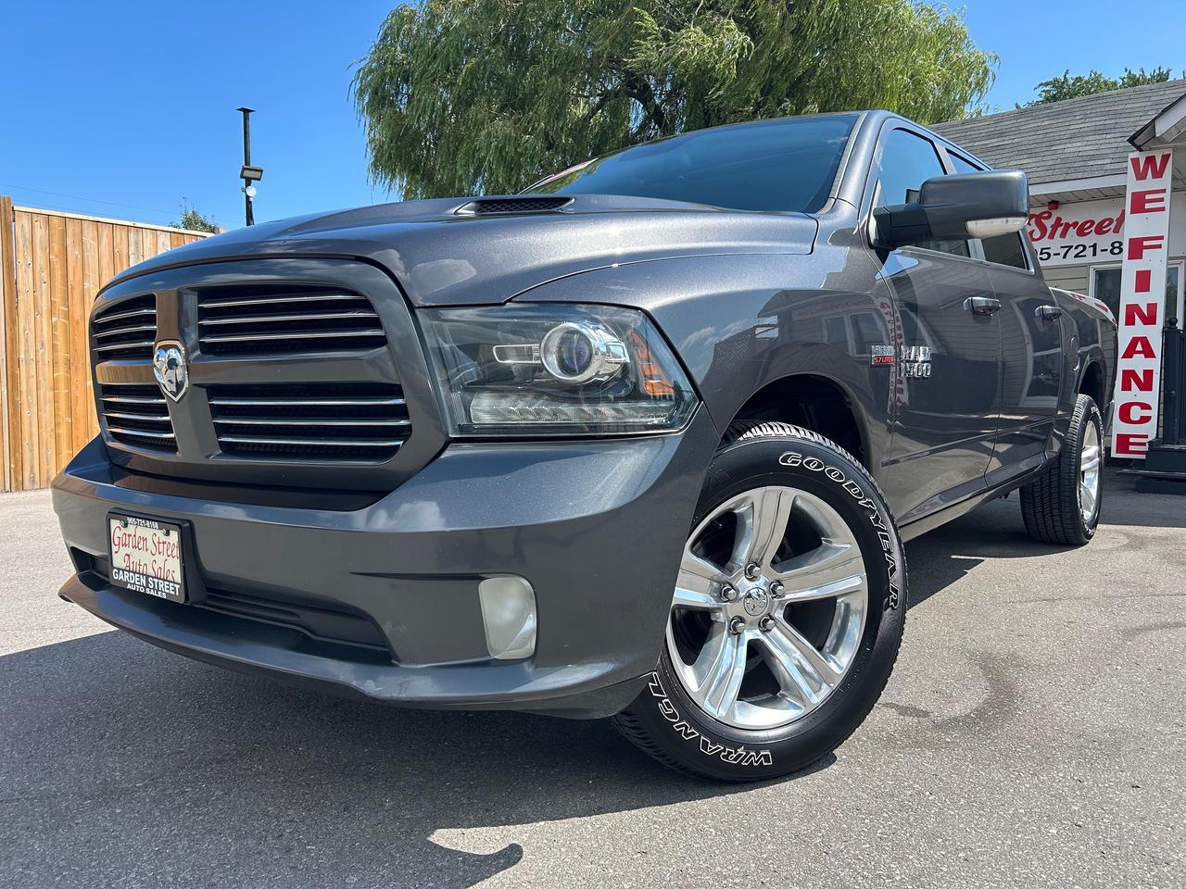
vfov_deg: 53.1
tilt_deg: -4.8
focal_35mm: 26
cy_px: 444
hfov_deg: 67.3
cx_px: 593
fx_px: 891
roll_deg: -1.0
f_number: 1.5
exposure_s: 1/2123
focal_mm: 5.7
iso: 50
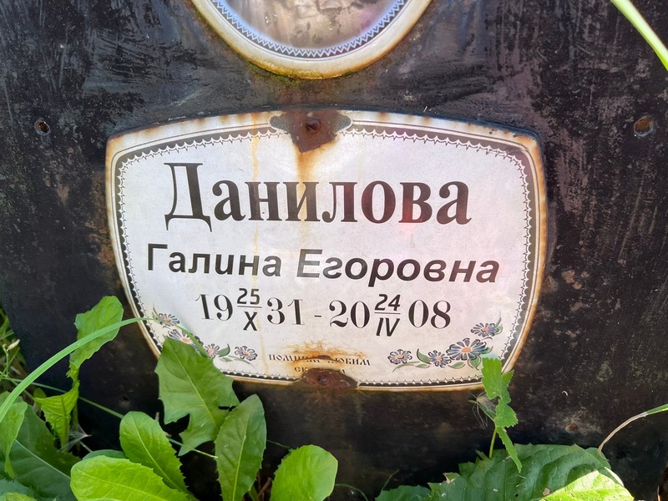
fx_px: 502
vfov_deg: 53.1
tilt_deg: -44.9
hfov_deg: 67.3
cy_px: 250
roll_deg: +4.9
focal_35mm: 26
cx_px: 334
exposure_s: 1/894
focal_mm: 5.7
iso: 50
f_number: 1.5
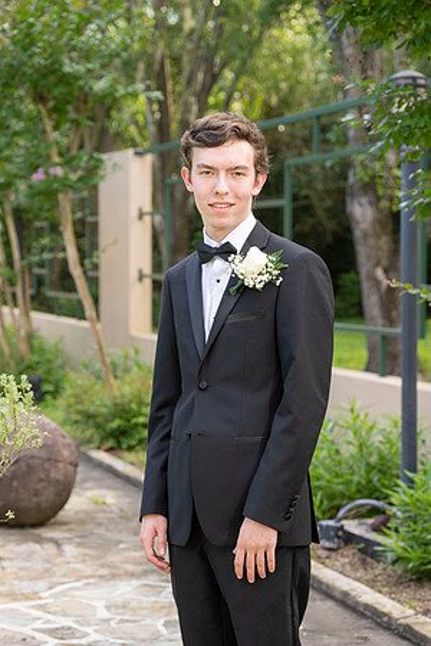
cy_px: 323
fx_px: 1508
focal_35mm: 84
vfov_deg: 24.2
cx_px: 216
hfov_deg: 16.3
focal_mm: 84
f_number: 5
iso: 500
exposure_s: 1/200
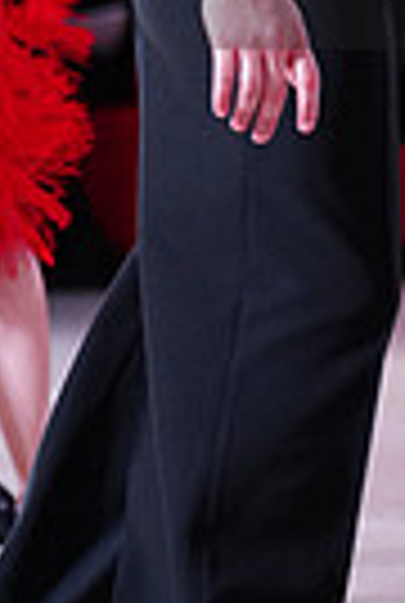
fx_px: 7386
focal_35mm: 440
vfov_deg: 4.7
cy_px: -99
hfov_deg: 3.1
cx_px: 821
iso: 1600
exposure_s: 1/400
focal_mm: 102
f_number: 2.8
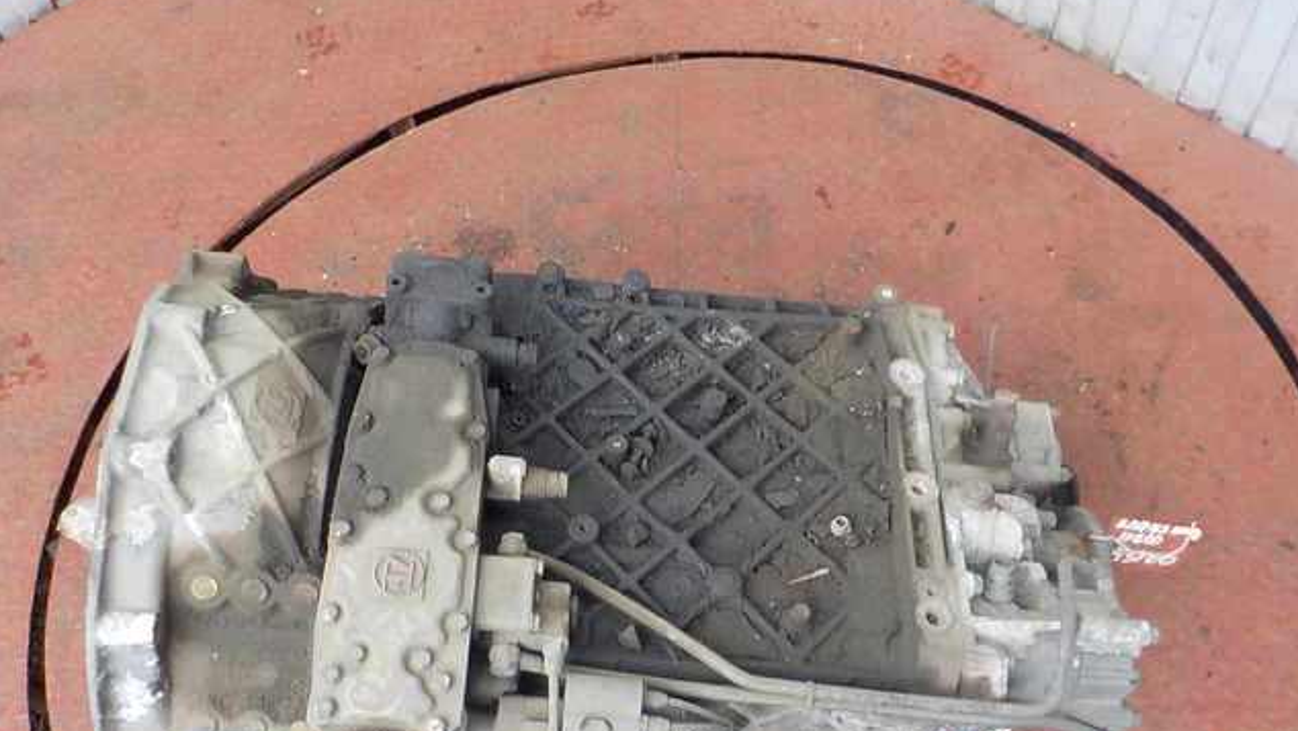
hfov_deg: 59.5
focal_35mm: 33
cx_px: 651
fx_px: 1136
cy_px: 465
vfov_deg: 35.4
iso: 180
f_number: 3.3
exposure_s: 1/30
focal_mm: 4.1
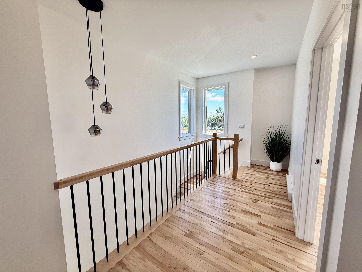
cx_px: 181
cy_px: 136
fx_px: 146
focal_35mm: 14
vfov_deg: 85.7
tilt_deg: -5.5
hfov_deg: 102.1
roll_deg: +0.2
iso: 64
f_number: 2.2
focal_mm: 2.22
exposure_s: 1/120
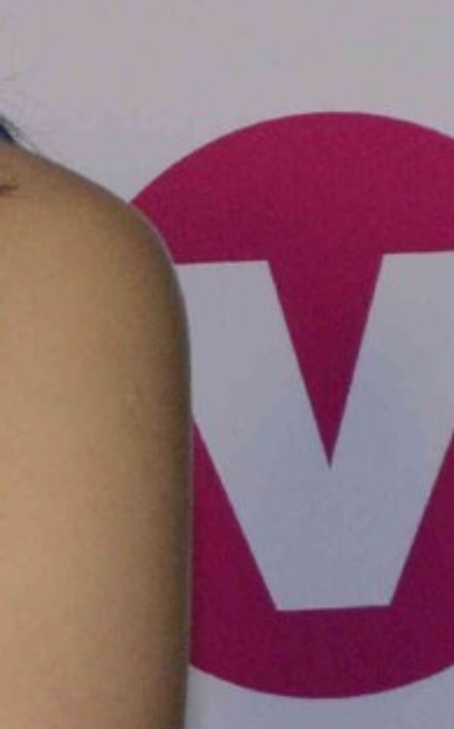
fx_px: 12679
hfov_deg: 2.0
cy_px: 620
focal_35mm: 639
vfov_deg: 3.3
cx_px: -1725
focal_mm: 58
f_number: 9
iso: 800
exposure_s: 1/200
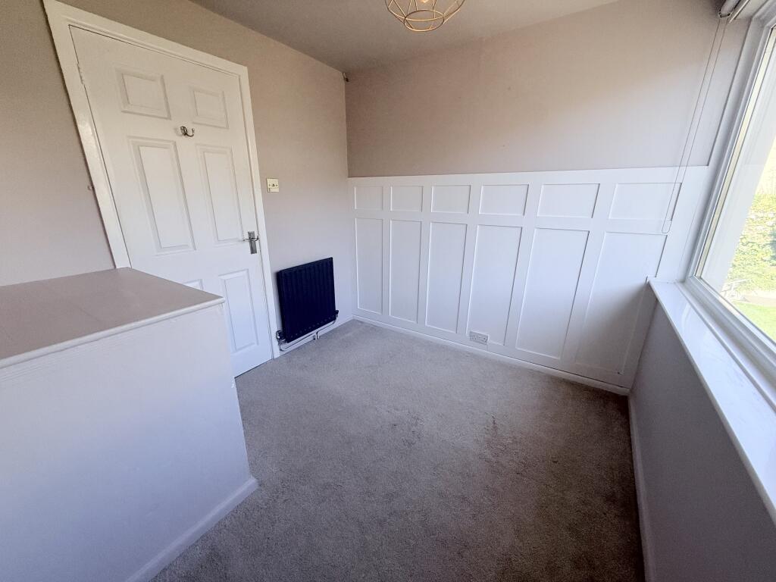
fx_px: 314
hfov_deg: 102.1
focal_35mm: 14
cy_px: 291
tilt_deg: -17.3
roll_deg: +0.1
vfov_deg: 85.7
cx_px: 388
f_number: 2.2
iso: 50
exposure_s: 1/355
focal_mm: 2.22
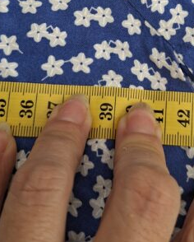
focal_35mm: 61
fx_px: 437
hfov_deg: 24.9
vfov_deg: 28.6
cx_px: 134
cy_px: -11
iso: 50
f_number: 1.8
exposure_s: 1/146
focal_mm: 5.54
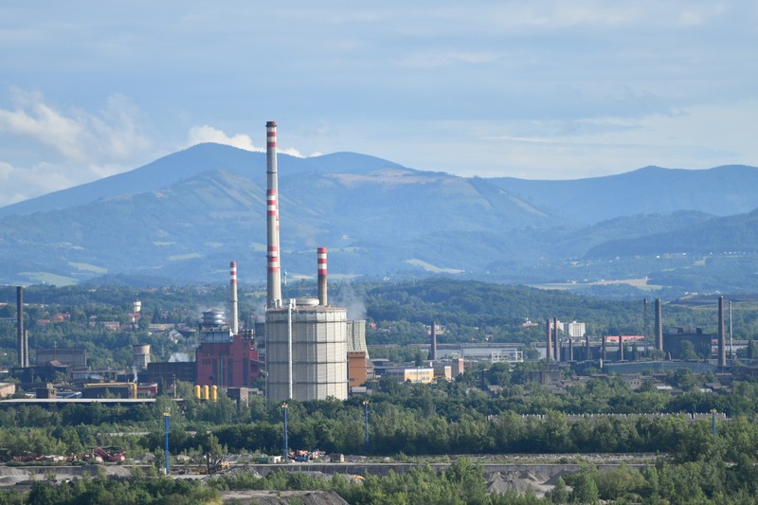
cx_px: 379
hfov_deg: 6.9
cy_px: 252
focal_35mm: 300
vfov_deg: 4.6
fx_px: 6315
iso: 250
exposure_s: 1/8000
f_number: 2.8
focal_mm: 200
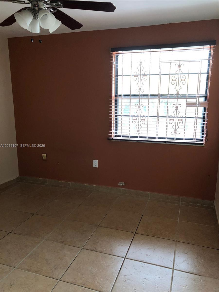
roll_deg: +0.0
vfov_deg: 63.4
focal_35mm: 28
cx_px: 110
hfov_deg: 49.7
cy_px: 146
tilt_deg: -10.3
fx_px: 236
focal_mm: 4
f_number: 1.8
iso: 32
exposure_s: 1/24
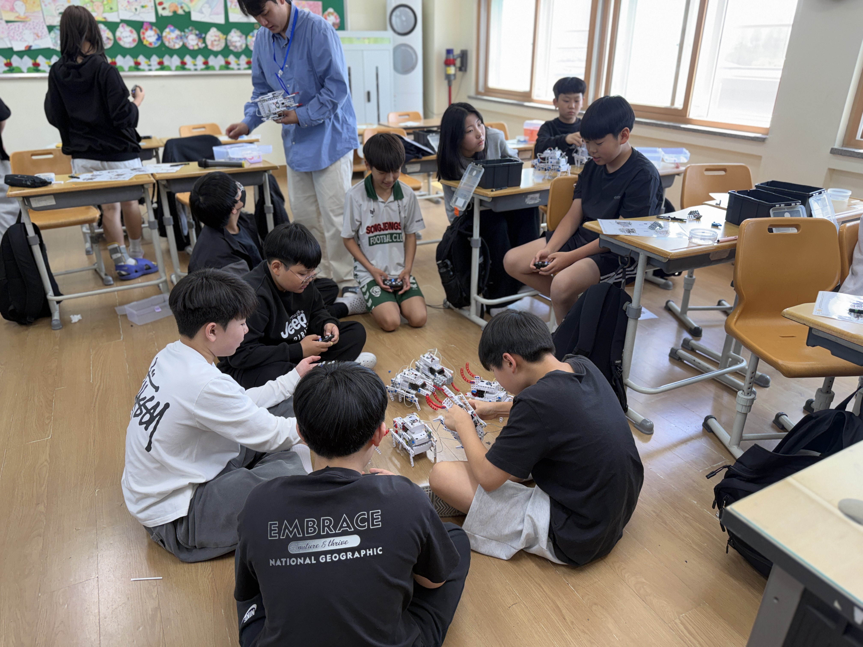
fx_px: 598
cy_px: 324
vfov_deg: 56.8
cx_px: 432
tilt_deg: -24.1
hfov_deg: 71.6
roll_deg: -0.2
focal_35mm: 24
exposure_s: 1/120
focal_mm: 6.76
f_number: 1.78
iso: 100
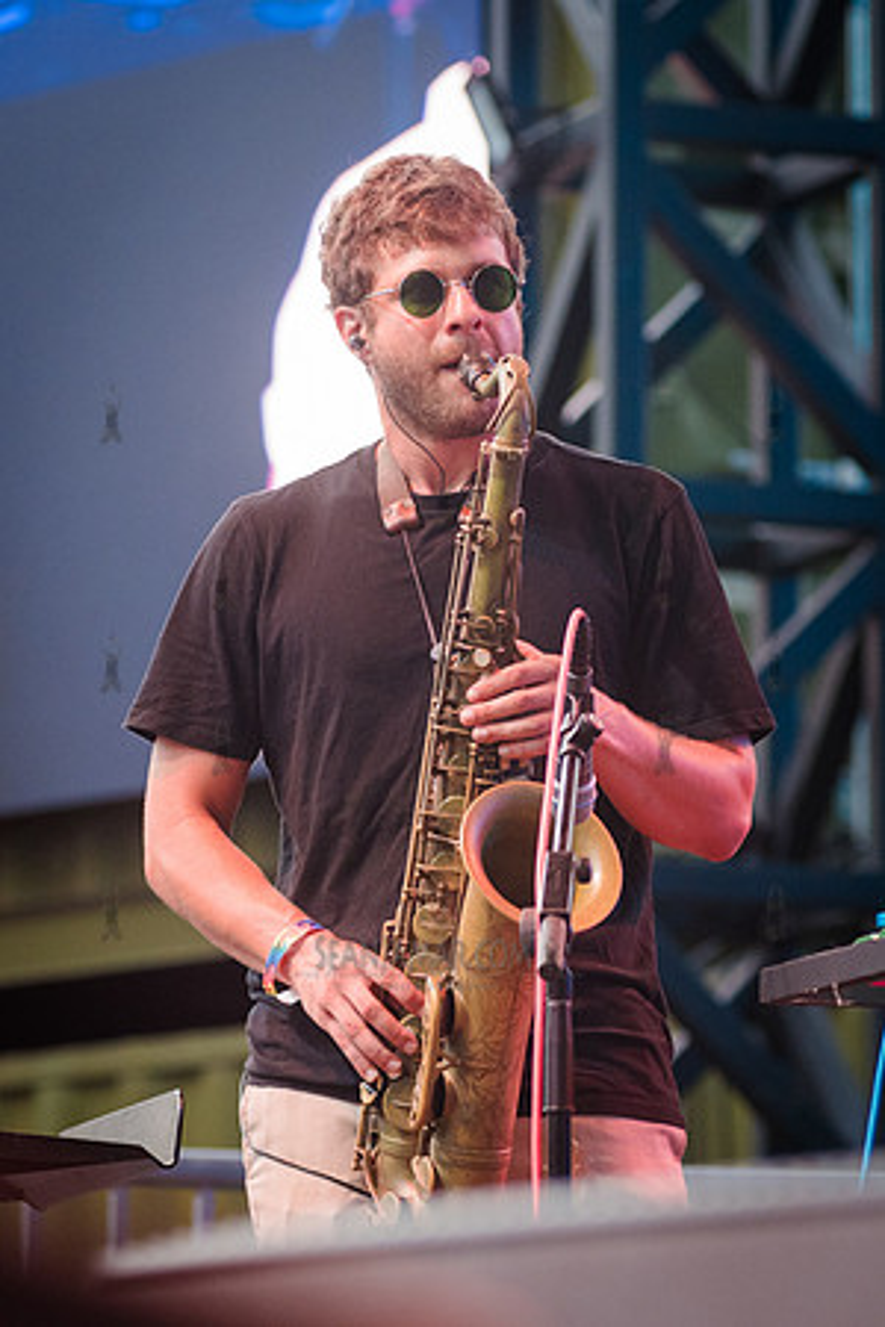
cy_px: 629
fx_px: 9070
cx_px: 429
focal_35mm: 246
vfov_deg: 8.4
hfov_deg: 5.6
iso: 2000
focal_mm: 145
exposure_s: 1/320
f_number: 4
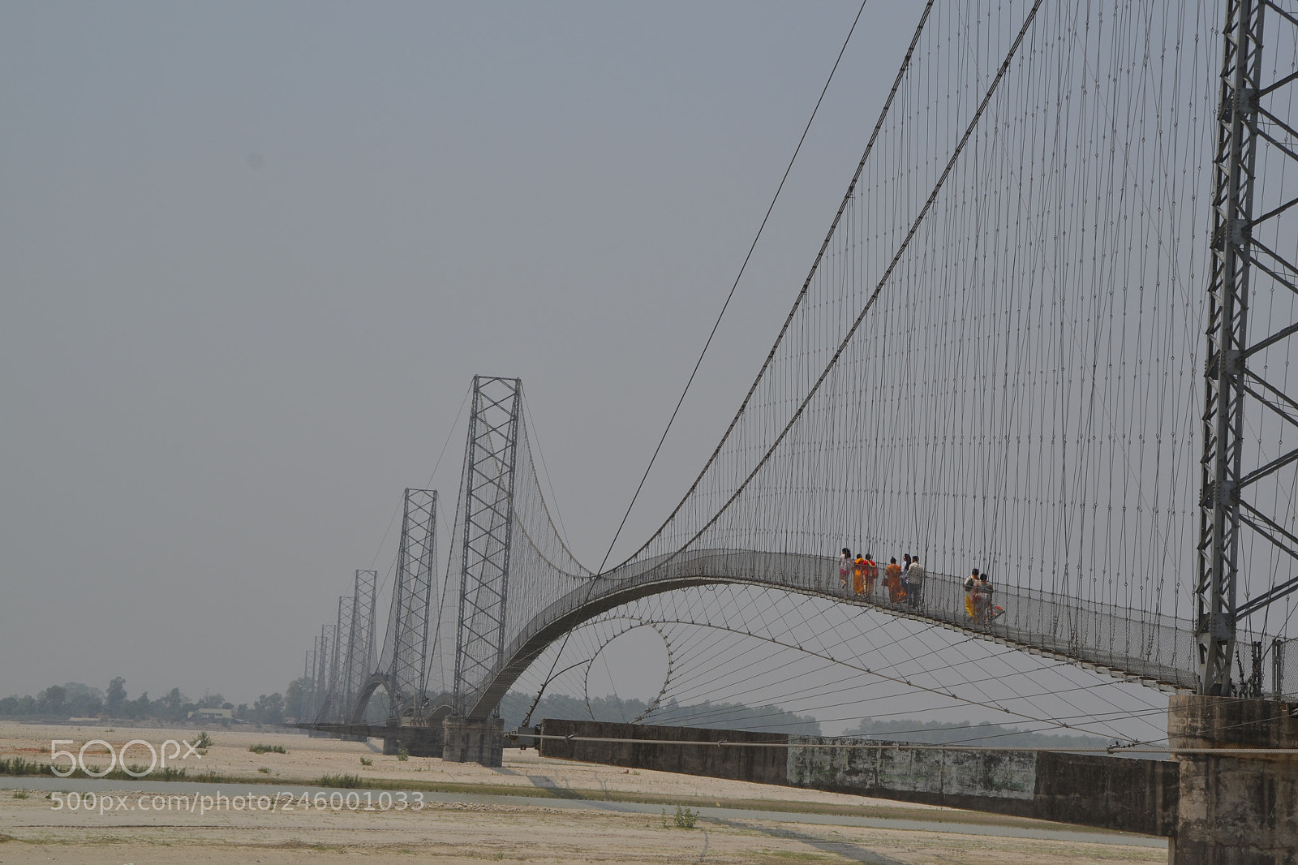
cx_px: 649
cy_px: 432
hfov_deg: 26.0
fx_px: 2812
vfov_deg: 17.5
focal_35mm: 78
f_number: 9
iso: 100
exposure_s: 1/320
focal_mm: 52
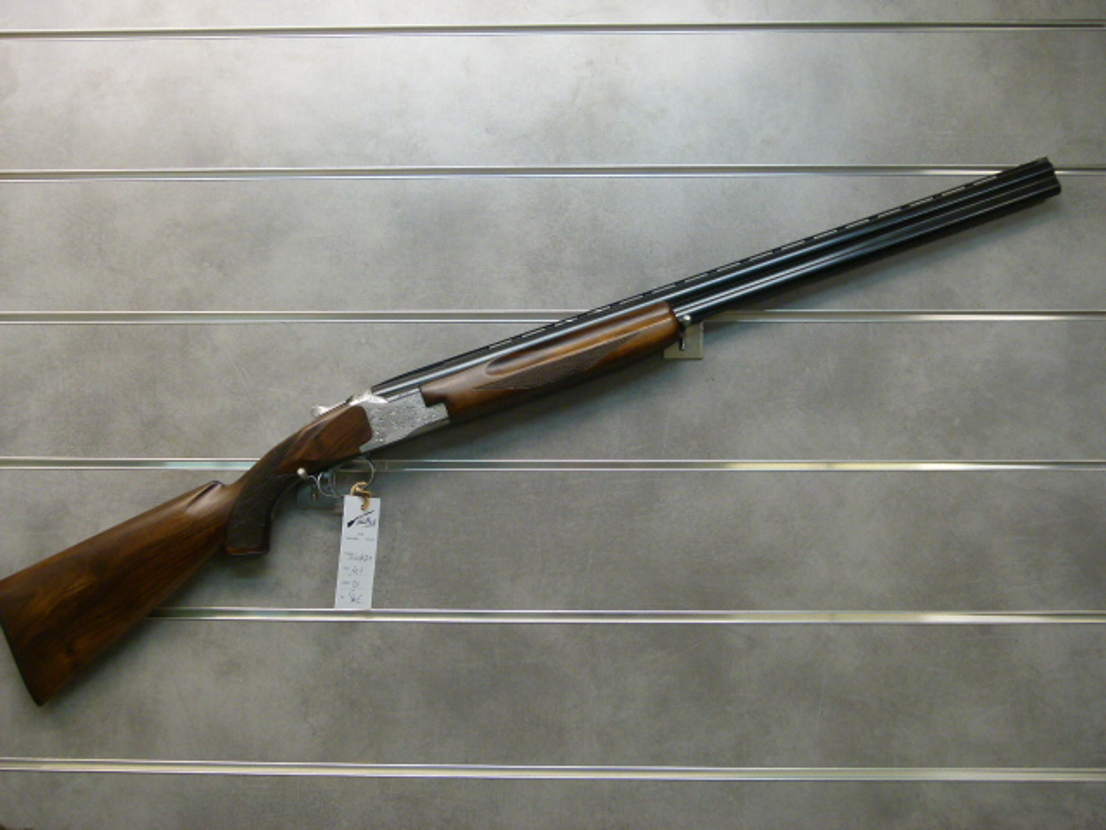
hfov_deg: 54.0
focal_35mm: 34
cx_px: 553
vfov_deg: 41.8
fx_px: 1086
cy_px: 415
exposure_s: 1/60
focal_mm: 6.2
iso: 160
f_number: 3
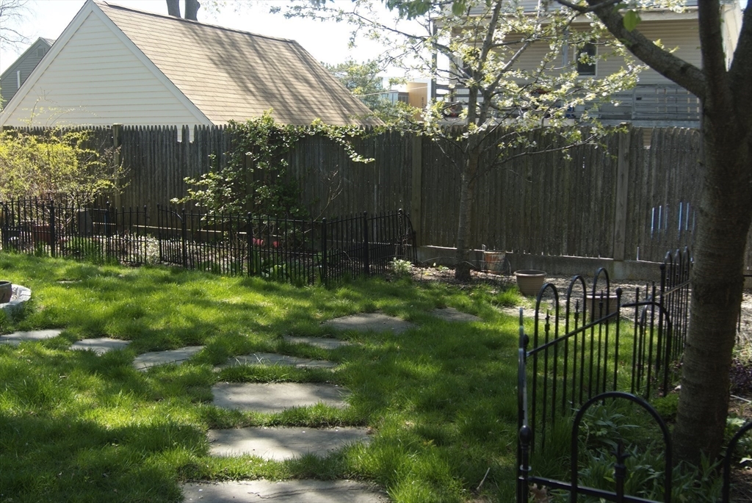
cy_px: 252
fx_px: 753
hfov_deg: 53.1
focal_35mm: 36
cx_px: 376
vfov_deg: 37.0
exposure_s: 1/125
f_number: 4.5
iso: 125
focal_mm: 24
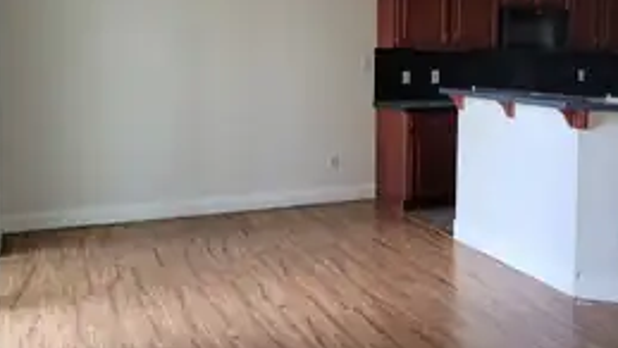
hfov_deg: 47.8
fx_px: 689
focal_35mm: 42
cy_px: 81
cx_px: 391
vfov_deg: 27.9
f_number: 1.8
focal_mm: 7
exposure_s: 1/120
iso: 250
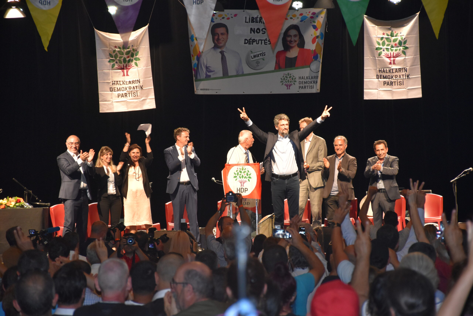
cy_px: 158
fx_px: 2069
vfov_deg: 8.7
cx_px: 236
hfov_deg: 13.0
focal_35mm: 158
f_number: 5.6
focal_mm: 105
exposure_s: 1/60
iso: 1600
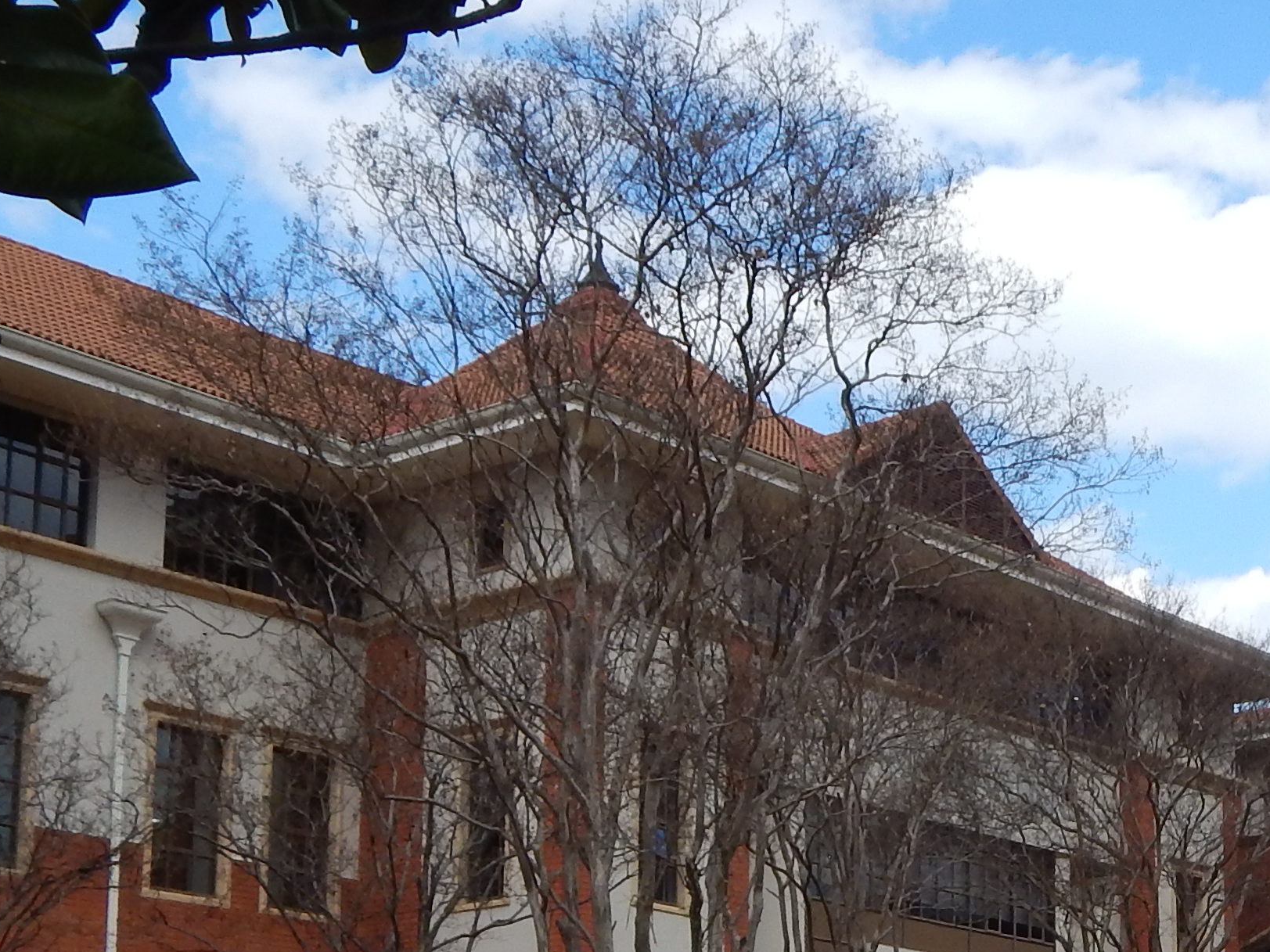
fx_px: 2605
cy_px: 938
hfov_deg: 26.5
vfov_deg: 20.1
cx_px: 1140
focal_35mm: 71
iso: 125
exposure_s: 1/1250
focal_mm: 4.5
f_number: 3.1
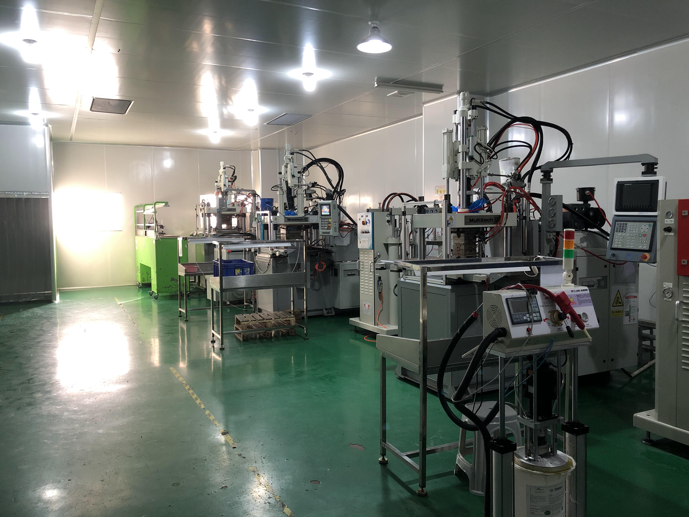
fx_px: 557
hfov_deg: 63.4
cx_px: 344
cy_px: 258
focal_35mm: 28
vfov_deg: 49.7
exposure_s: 1/20
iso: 40
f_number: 1.8
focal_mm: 4
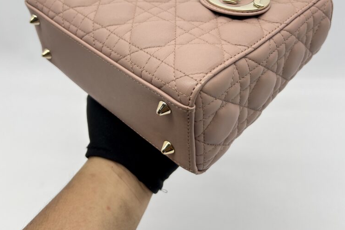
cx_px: 172
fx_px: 355
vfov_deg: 35.0
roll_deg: +1.9
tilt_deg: -26.7
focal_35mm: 37
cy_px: 51
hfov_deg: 51.9
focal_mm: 5.7
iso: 32
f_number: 1.5
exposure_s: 1/109
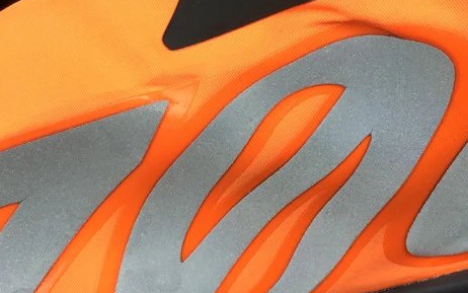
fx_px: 816
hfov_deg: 32.0
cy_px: 150
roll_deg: -1.7
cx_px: 212
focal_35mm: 64
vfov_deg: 20.3
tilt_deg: -31.7
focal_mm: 3.3
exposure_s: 1/127
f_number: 2.4
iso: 25
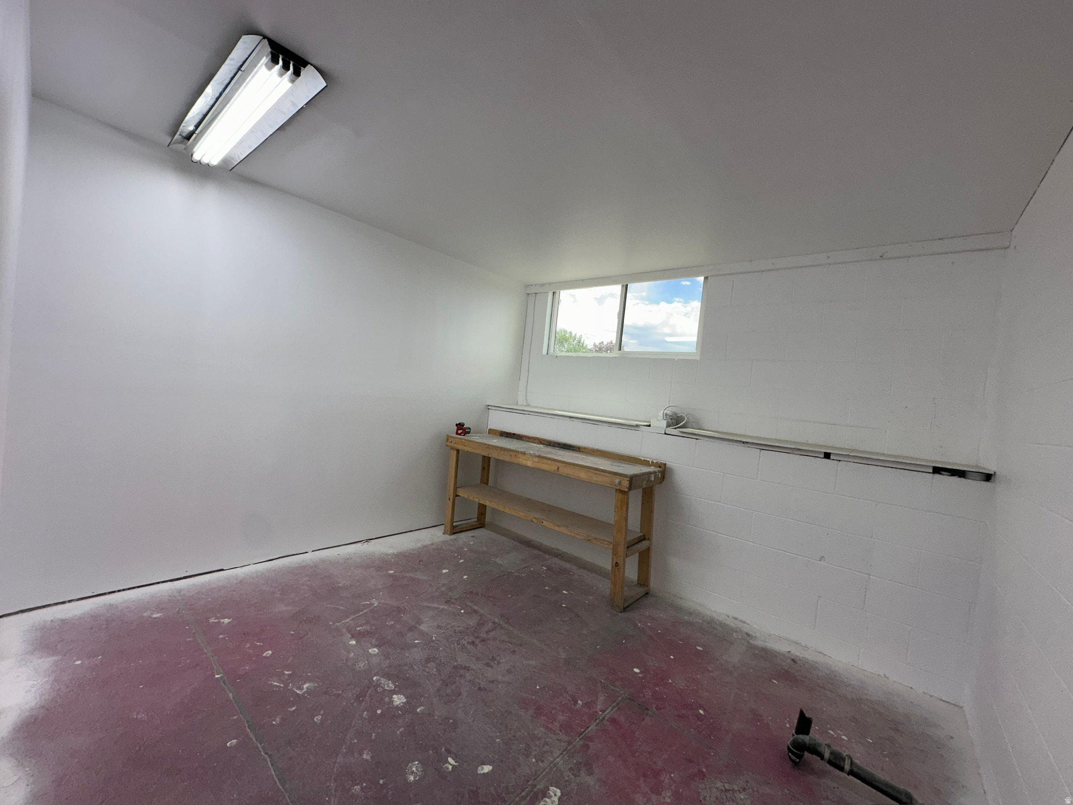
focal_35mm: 14
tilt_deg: -1.1
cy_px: 402
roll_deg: -5.8
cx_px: 536
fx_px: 434
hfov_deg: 102.1
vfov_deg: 85.7
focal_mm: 2.22
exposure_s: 1/120
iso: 64
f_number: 2.2
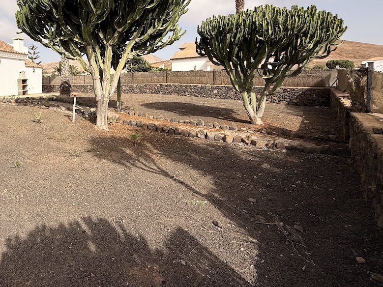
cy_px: 90
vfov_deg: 57.2
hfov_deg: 68.0
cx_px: 86
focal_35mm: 23
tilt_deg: -1.0
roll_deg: +1.4
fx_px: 254
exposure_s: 1/2165
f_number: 2.2
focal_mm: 2.22
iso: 50
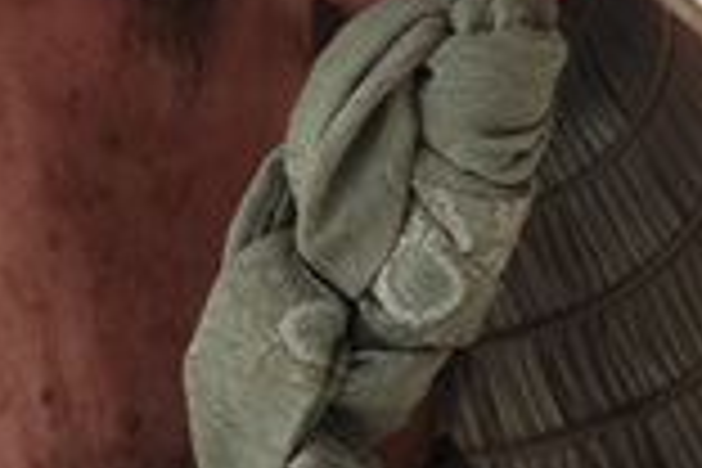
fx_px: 9242
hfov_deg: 4.3
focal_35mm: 474
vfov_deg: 2.9
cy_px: 414
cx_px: -432
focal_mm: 74.4
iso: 400
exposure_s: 1/280
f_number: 5.6
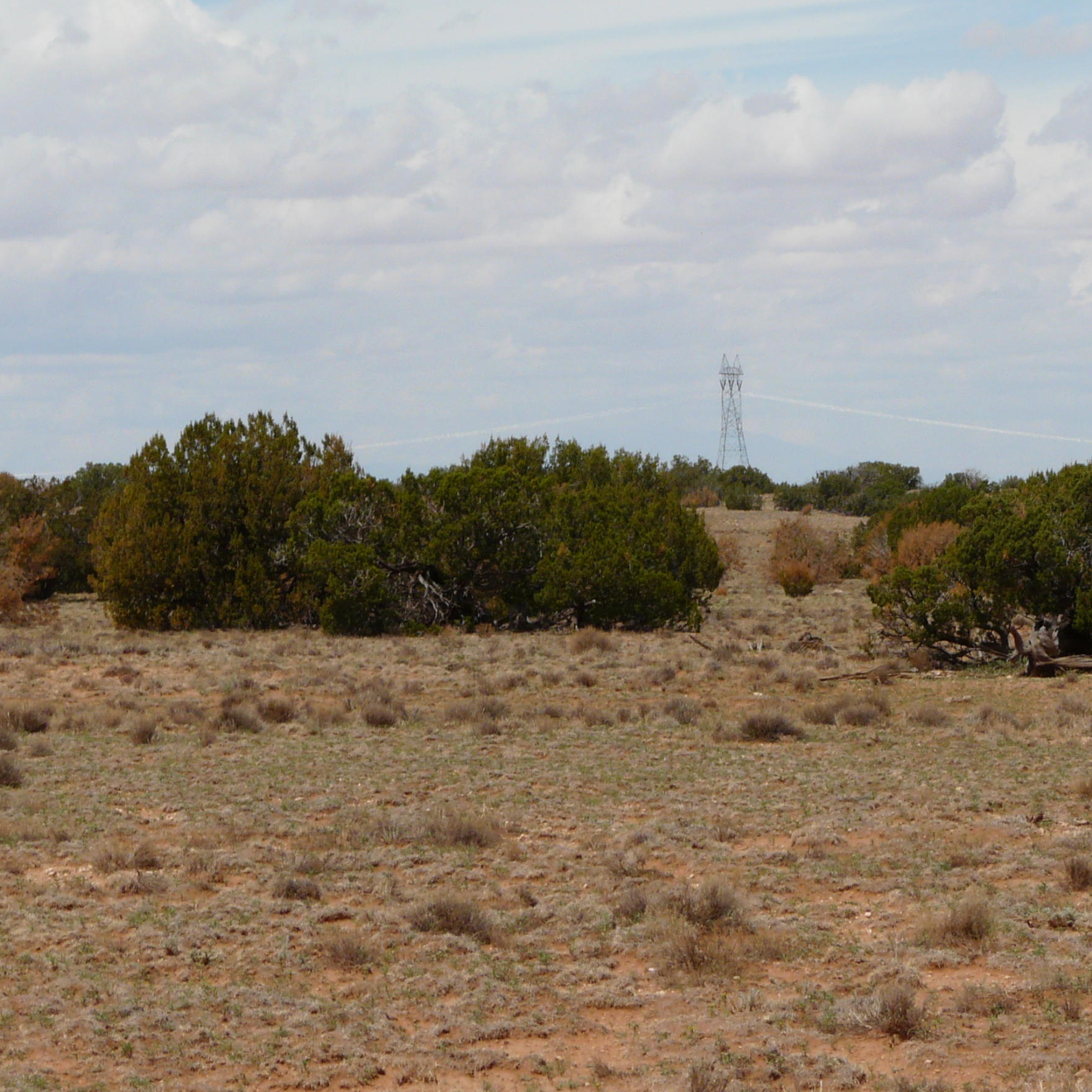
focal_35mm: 151
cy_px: 494
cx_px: 680
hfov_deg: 11.6
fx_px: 5389
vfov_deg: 11.6
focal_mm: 16.6
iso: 100
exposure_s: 1/400
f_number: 7.1
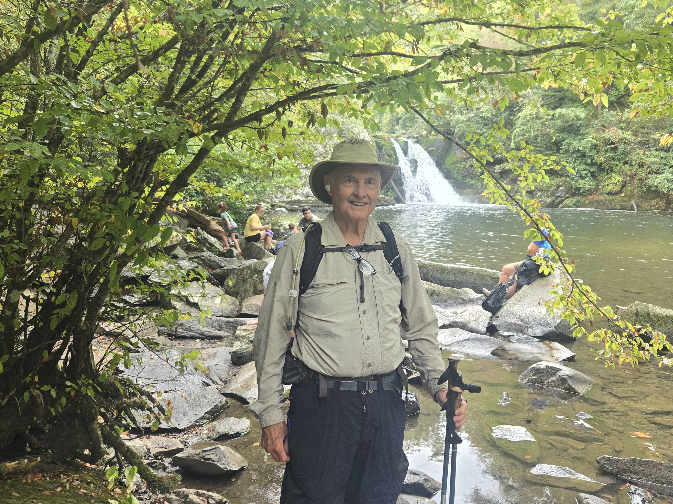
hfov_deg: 59.7
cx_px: 382
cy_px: 204
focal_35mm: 30
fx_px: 583
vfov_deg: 46.6
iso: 100
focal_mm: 5.4
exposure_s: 1/180
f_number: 1.8
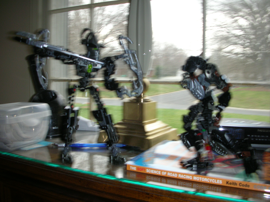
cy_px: 101
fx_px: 273
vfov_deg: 40.7
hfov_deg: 52.6
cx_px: 135
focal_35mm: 35
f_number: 3
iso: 50
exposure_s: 1/30
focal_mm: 5.8
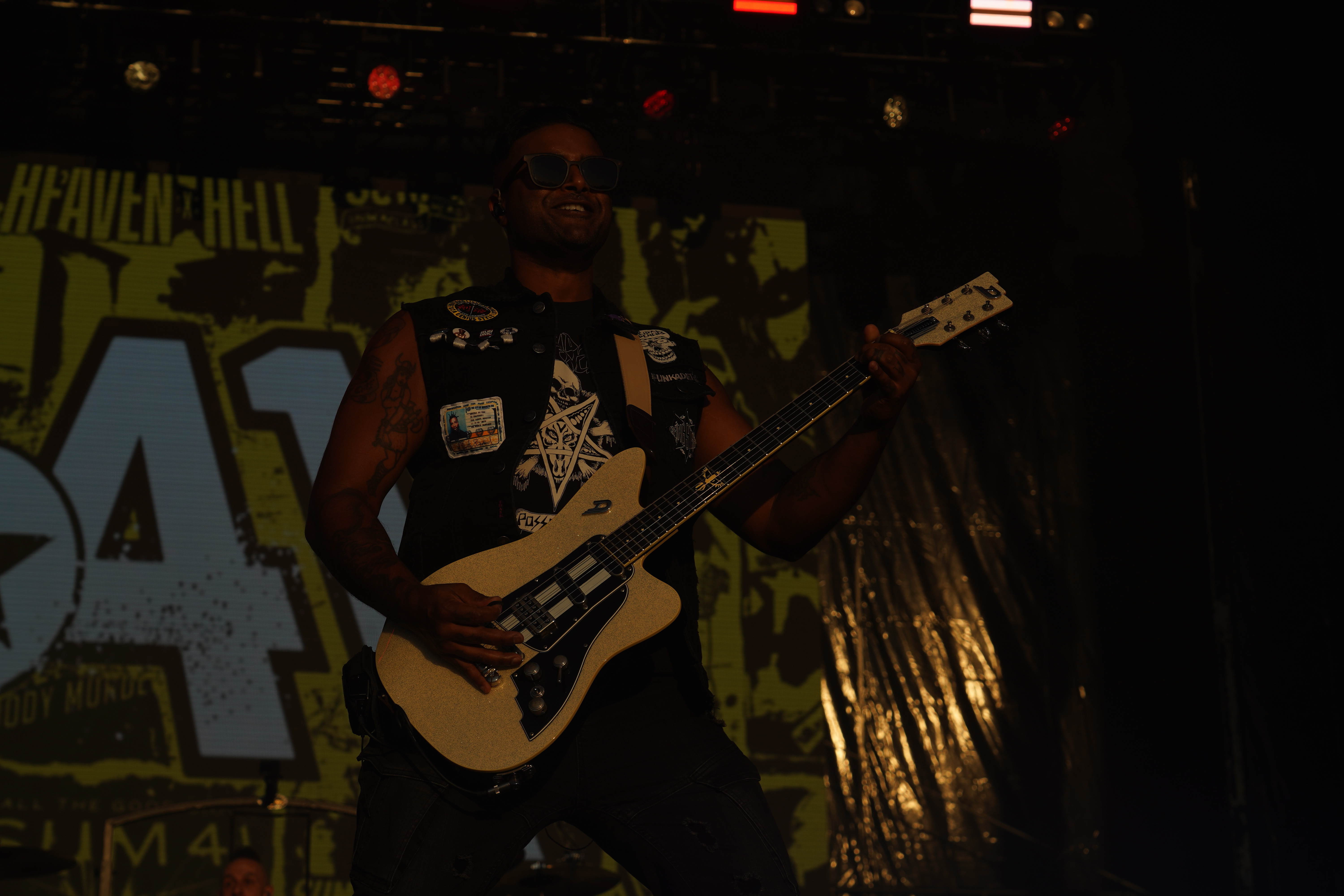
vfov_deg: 18.4
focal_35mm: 74
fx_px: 2762
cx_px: 672
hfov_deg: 27.3
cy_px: 448
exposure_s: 1/1000
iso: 100
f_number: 8
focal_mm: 74
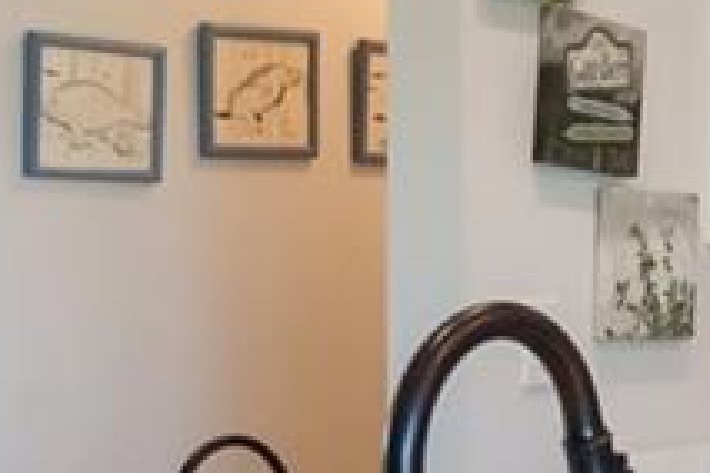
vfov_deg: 10.5
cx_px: 1393
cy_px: 345
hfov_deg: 13.6
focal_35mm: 130
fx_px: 2564
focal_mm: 18
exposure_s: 1/125
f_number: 4.5
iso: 1000
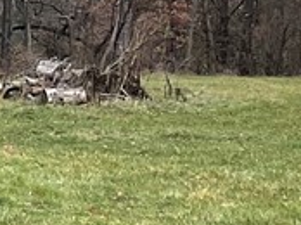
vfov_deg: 8.6
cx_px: -417
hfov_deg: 10.1
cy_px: 59
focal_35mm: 171
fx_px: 1485
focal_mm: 3
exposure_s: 1/120
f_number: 1.8
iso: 25
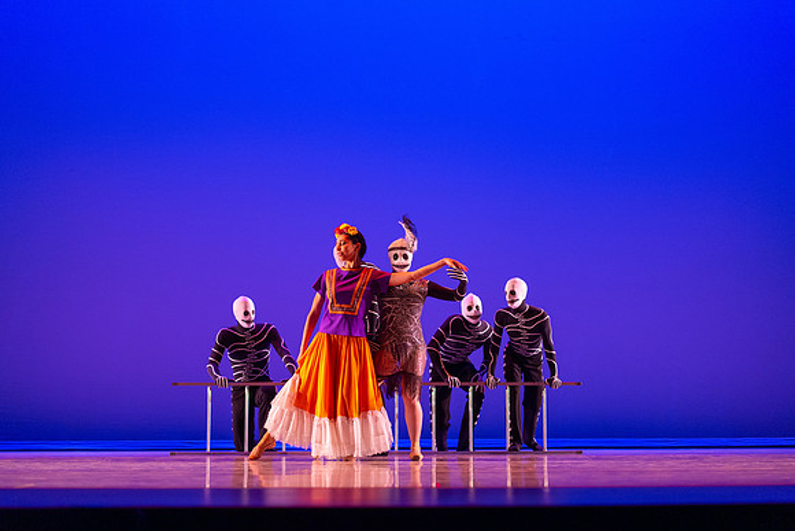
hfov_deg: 36.2
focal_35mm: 55
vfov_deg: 24.6
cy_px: 266
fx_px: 1215
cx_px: 398
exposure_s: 1/200
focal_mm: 55
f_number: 1.8
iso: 1250
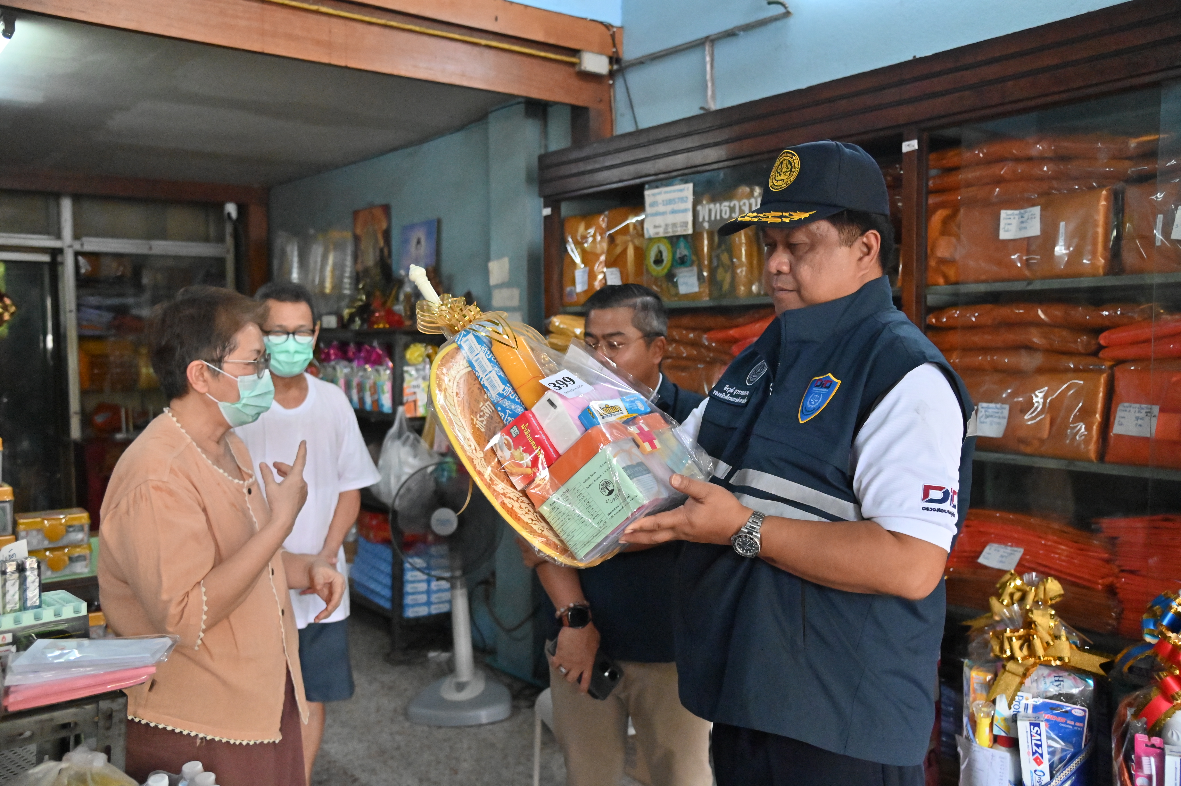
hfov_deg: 60.3
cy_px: 393
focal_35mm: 31
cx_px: 590
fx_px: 1016
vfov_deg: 42.3
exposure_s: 1/640
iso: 6400
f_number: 4
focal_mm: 31
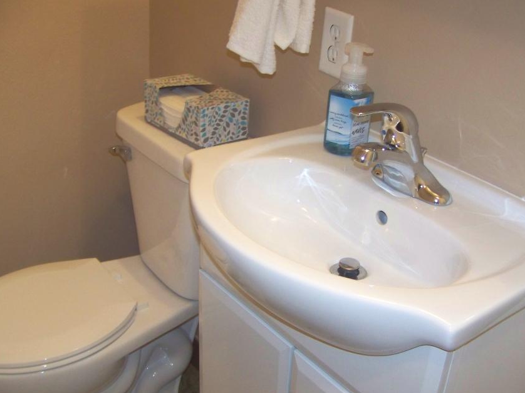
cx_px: 279
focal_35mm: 44
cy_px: 230
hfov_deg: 42.9
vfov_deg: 32.8
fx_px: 667
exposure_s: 1/30
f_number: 2.8
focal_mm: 5.85
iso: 200
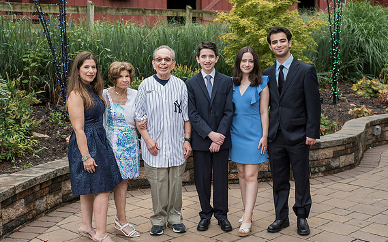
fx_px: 550
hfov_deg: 38.9
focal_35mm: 52
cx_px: 192
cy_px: 131
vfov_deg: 24.8
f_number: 4
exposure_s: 1/640
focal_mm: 50
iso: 400
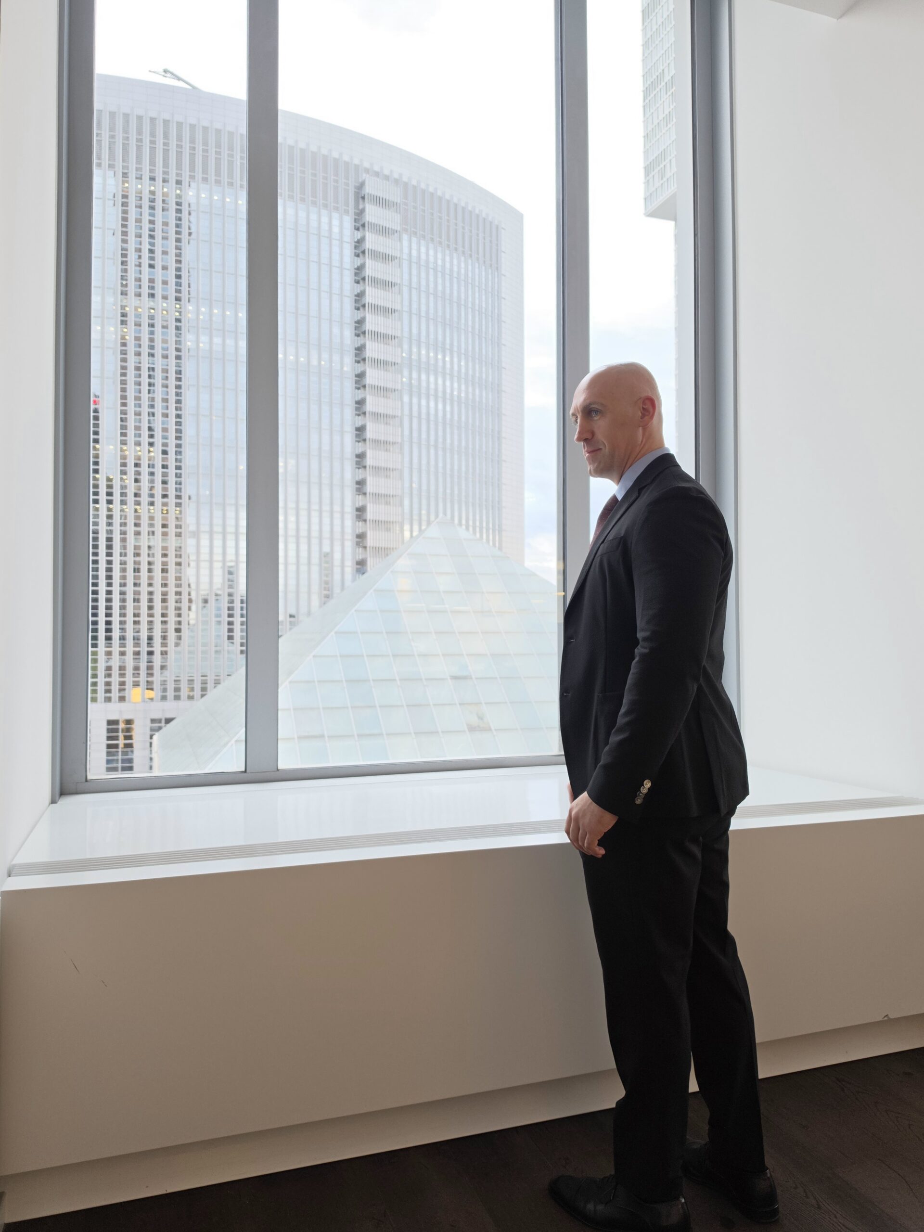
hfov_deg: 58.9
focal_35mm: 23
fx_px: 819
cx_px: 462
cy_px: 616
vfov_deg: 73.9
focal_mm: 6.5
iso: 100
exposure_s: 1/182
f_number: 1.4
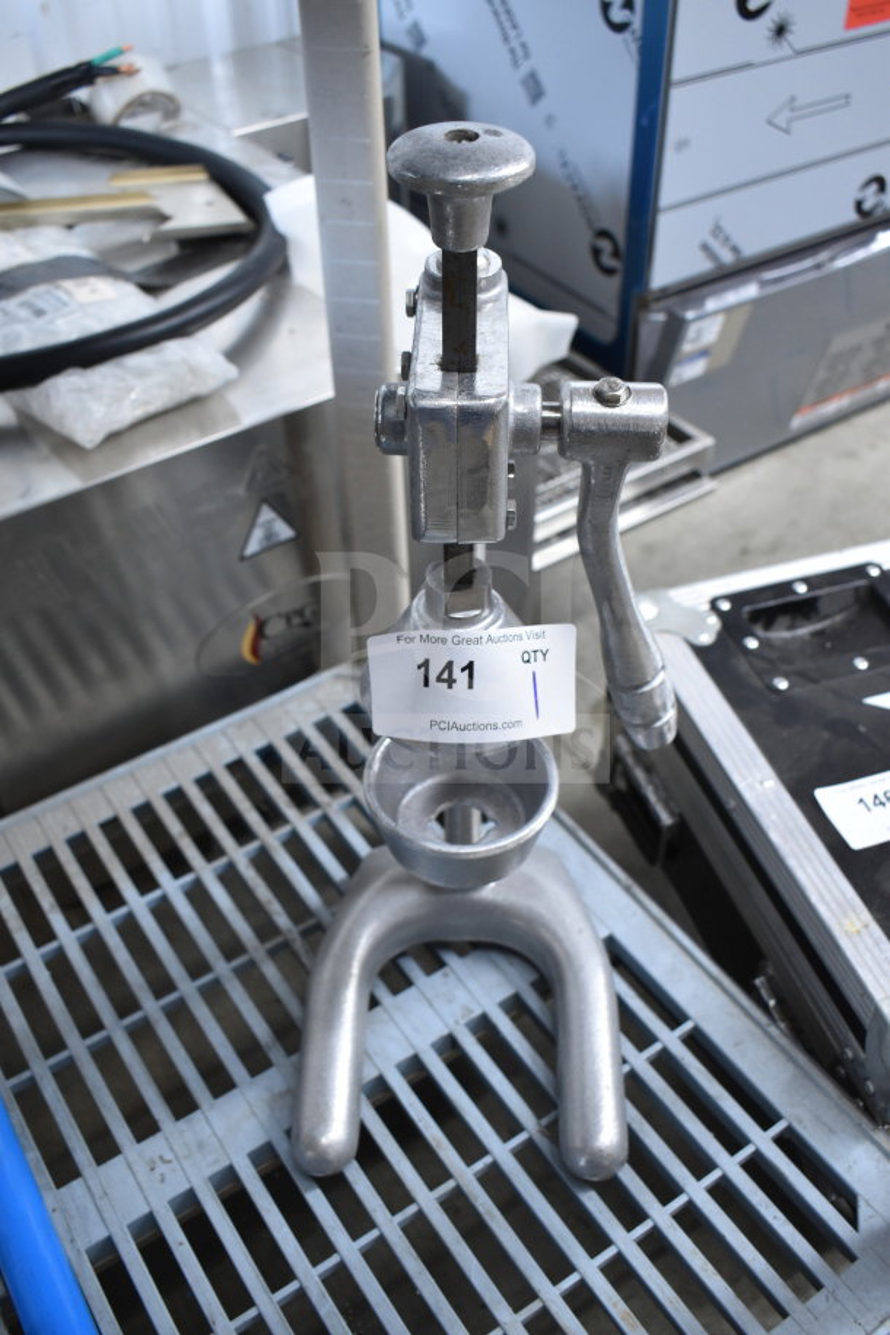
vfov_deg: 57.2
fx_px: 1224
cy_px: 668
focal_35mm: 33
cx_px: 445
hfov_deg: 40.0
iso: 1250
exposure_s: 1/40
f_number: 3.8
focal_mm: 22
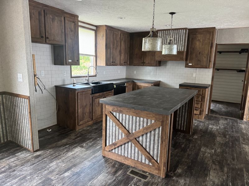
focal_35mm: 24
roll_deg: -1.1
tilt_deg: -9.9
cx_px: 124
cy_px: 93
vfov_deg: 56.8
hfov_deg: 71.6
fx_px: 173
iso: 500
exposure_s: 1/60
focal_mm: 6.76
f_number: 1.78
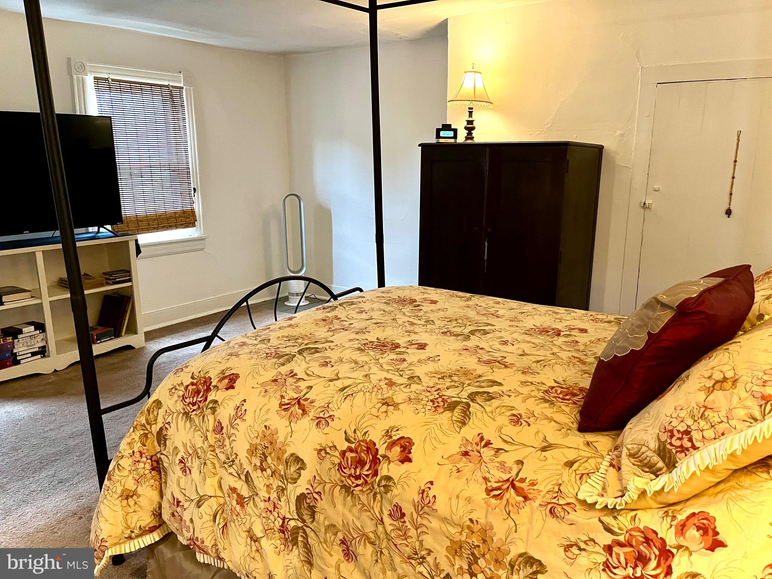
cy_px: 290
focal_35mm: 26
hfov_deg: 67.3
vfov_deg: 53.1
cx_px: 386
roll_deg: -0.1
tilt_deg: -9.3
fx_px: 580
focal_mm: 5.1
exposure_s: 1/60
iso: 400
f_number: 1.6
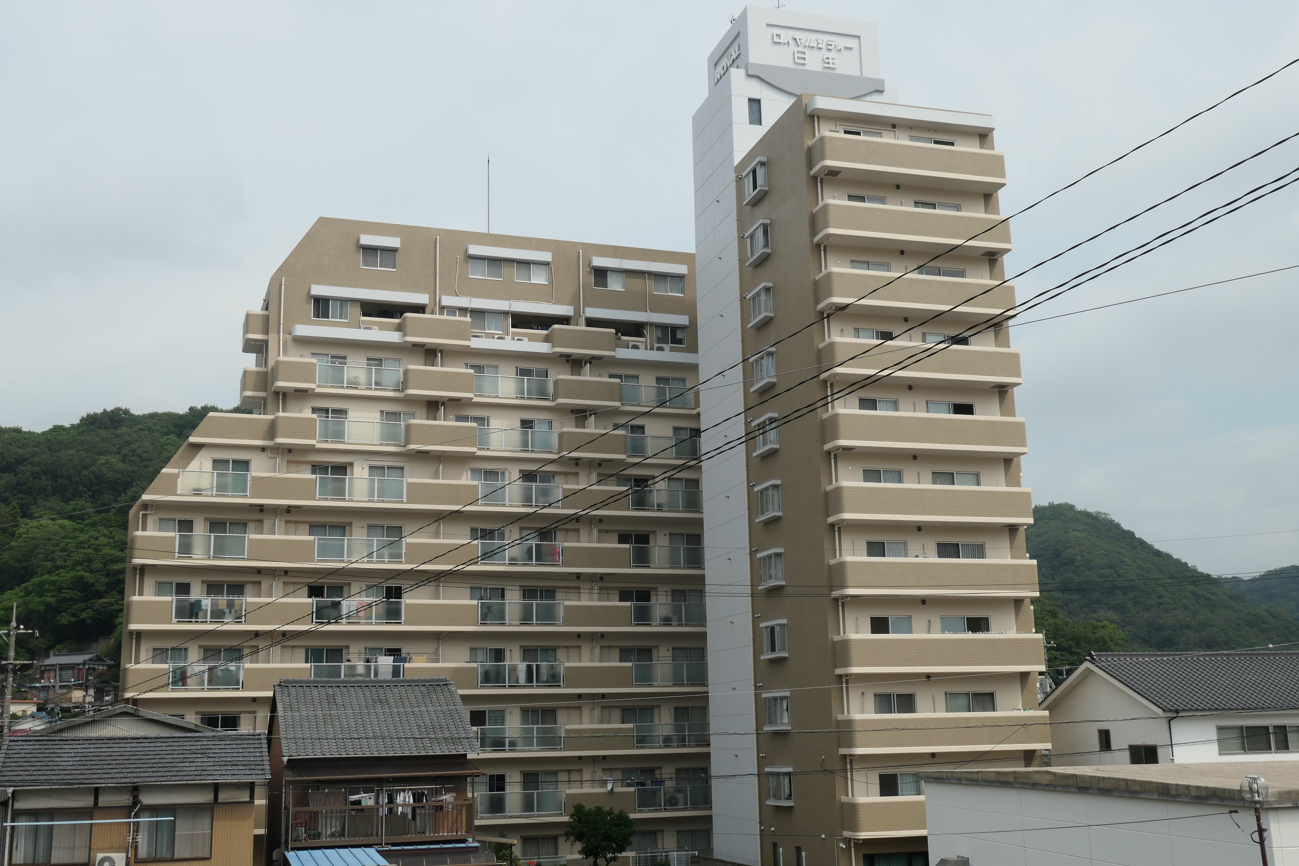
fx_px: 1371
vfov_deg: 35.1
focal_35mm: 38
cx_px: 650
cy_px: 433
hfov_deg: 50.7
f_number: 6.3
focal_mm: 14
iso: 200
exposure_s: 1/800
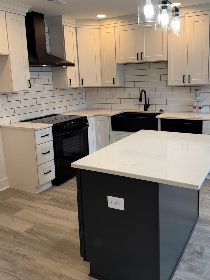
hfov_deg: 44.0
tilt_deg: -11.3
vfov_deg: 56.7
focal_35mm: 32
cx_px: 123
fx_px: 259
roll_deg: +2.5
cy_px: 124
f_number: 1.78
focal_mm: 6.76
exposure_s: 1/120
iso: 64
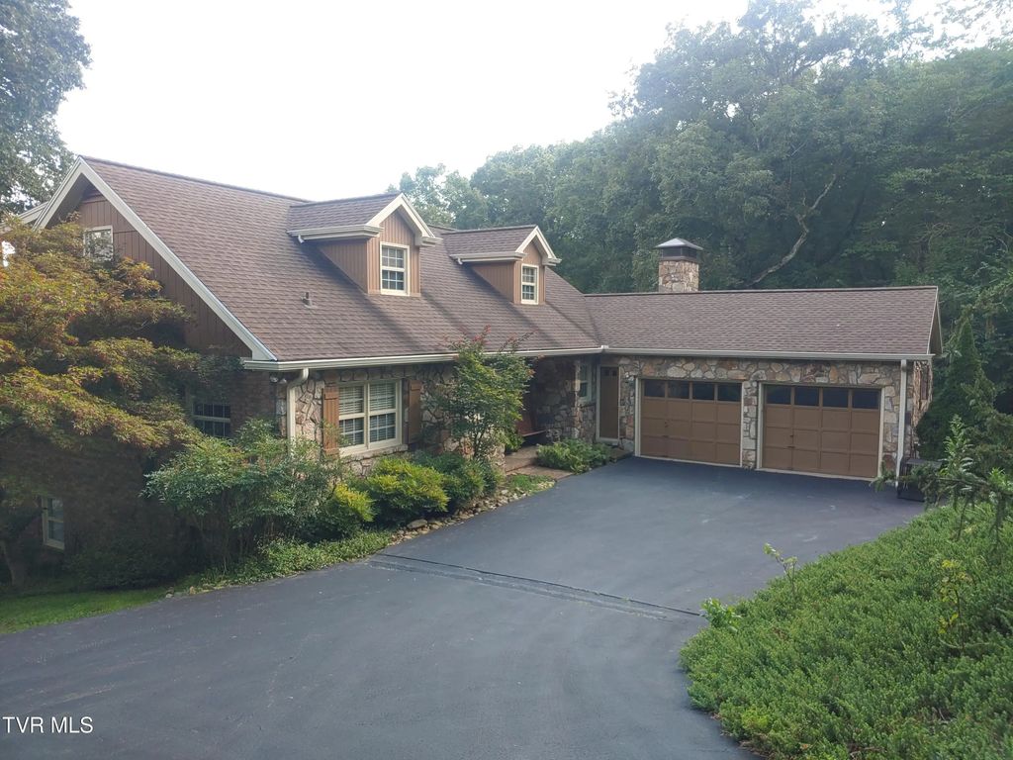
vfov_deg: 54.9
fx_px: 732
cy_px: 380
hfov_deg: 69.4
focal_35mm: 25
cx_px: 506
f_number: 1.5
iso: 50
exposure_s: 1/255
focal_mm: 4.23
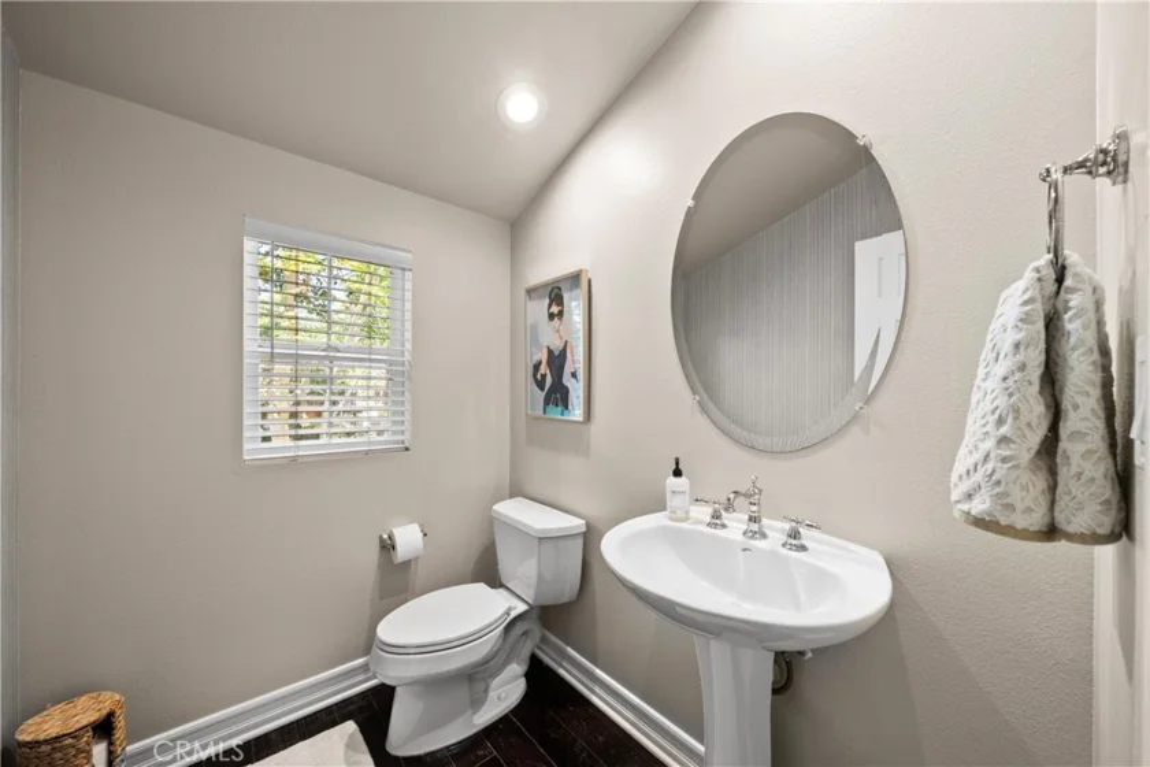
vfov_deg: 90.0
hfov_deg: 112.6
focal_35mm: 12
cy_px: 384
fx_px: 383
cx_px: 575
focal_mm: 12
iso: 100
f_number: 8
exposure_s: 1/2
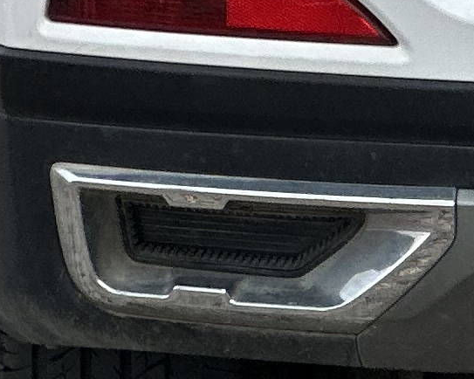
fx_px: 7825
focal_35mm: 558
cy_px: -592
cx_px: 1123
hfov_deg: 3.4
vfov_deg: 2.7
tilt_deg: -4.9
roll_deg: +0.3
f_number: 2.8
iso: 32
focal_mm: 9
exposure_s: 1/384
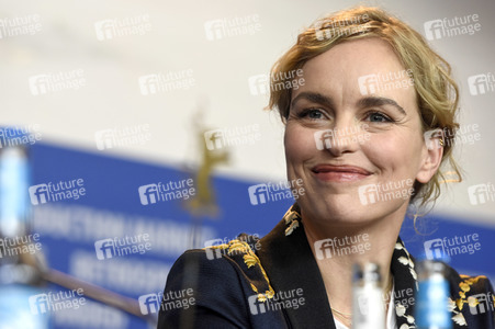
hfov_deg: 8.1
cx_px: 248
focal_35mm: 255
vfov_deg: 5.4
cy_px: 164
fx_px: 3504
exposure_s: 1/400
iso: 1250
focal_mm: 170
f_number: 4
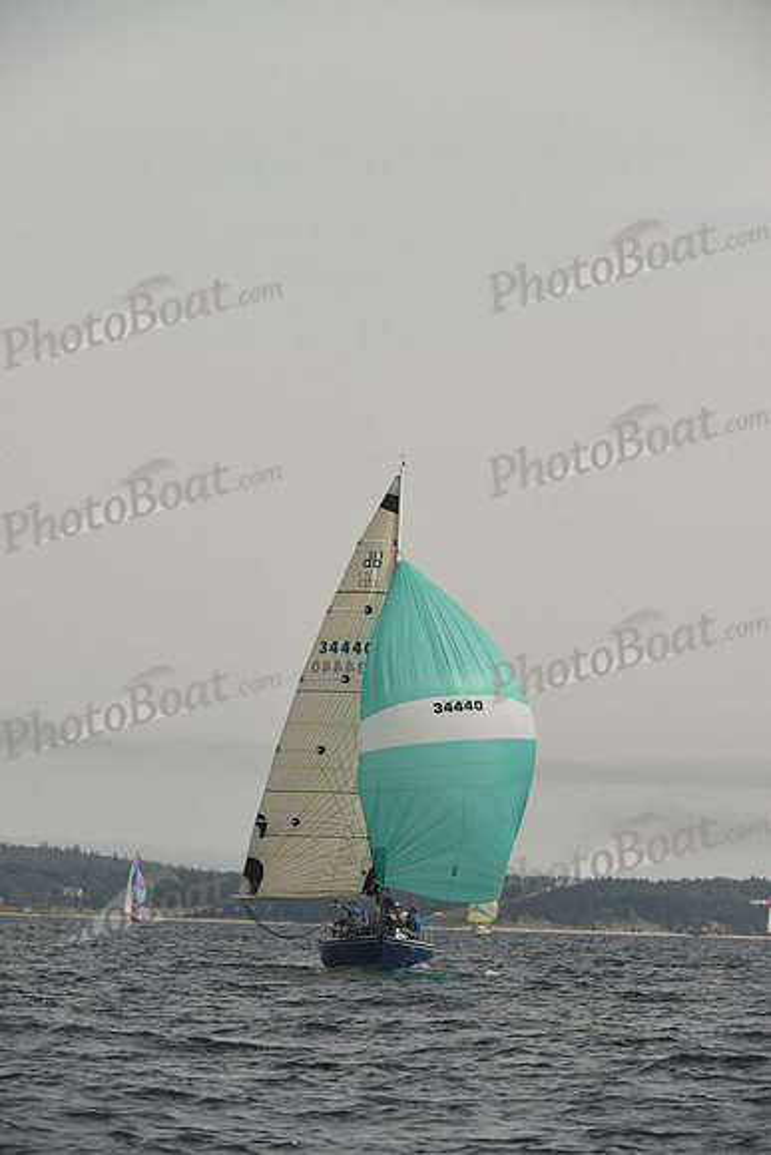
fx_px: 7063
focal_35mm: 220
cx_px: 386
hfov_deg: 6.2
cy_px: 578
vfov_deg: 9.4
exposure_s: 1/1000
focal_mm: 220
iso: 250
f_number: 7.1
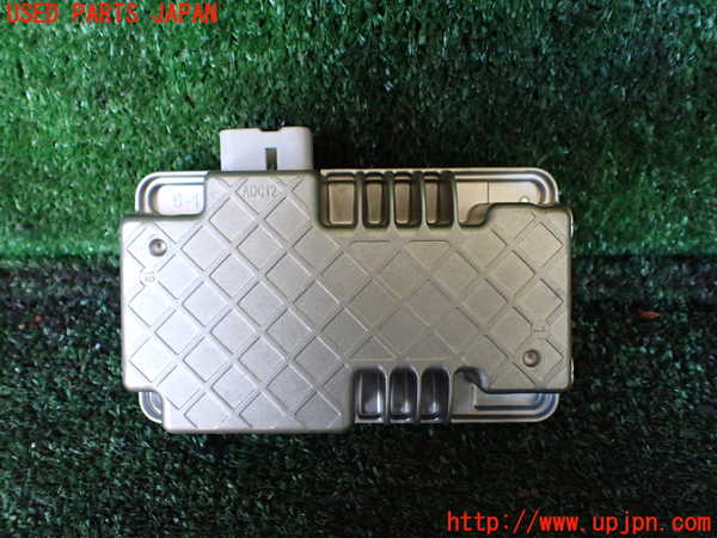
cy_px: 269
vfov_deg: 46.8
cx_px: 358
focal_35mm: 30
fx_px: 621
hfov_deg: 60.0
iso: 800
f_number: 2.3
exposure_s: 1/125
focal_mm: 5.4
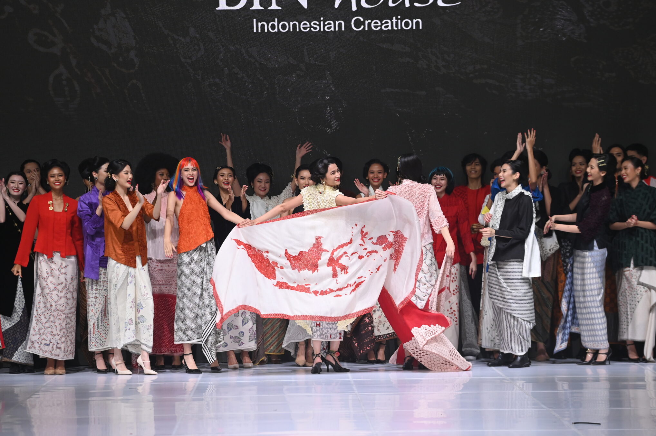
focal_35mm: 220
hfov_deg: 9.4
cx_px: 314
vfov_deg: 6.2
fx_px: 4006
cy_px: 212
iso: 1250
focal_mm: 175
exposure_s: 1/1000
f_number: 4
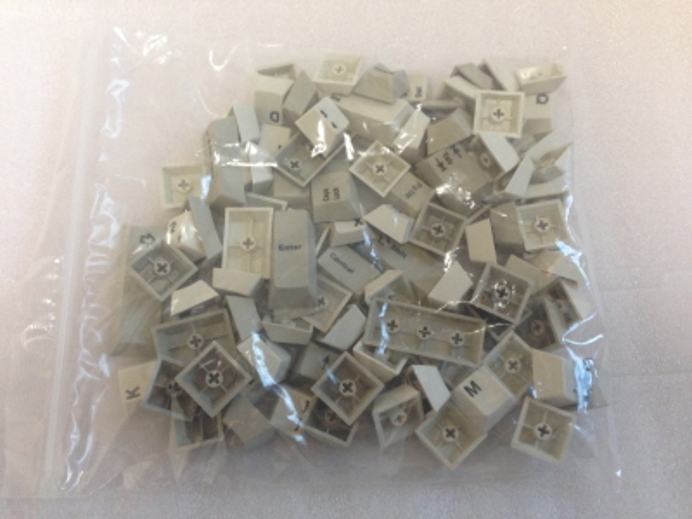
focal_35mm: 33
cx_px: 346
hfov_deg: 55.4
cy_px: 260
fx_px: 660
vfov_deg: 42.9
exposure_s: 1/20
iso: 125
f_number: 2.4
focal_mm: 4.12
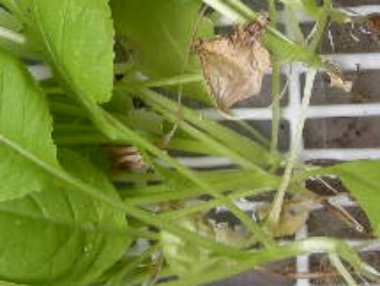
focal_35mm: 104
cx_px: 85
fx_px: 1144
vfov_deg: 14.1
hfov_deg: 18.7
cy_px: 35
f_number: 2.8
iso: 64
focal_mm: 5.7
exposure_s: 1/108
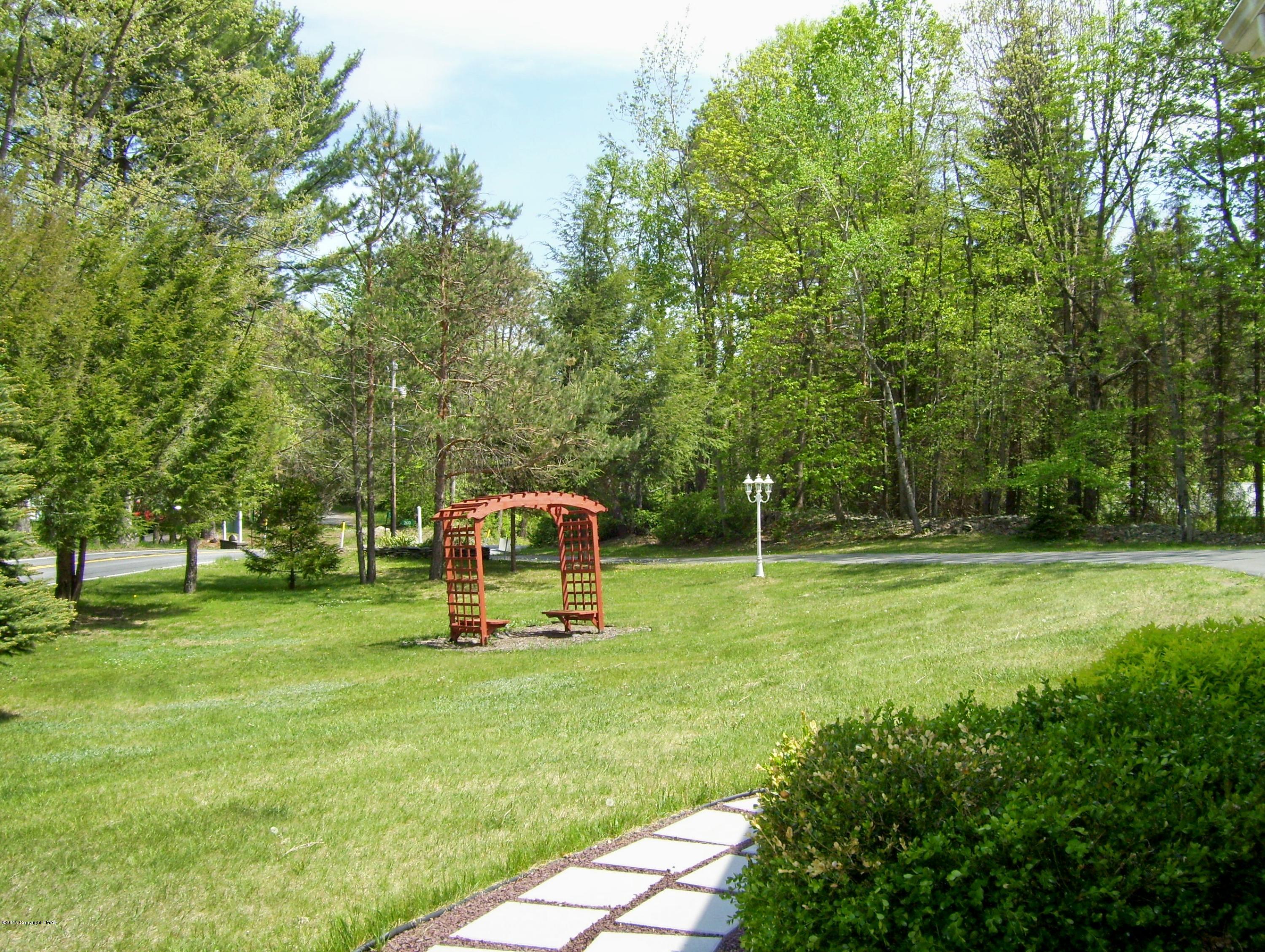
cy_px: 476
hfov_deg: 51.3
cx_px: 632
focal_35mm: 36
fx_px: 1317
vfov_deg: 39.7
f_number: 4.8
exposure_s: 1/250
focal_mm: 6
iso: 80
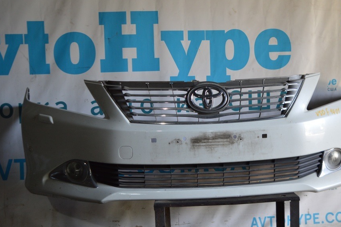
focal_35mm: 43
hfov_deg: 45.3
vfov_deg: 31.1
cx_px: 199
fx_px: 407
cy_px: 118
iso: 400
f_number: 4
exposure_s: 1/50
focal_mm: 24
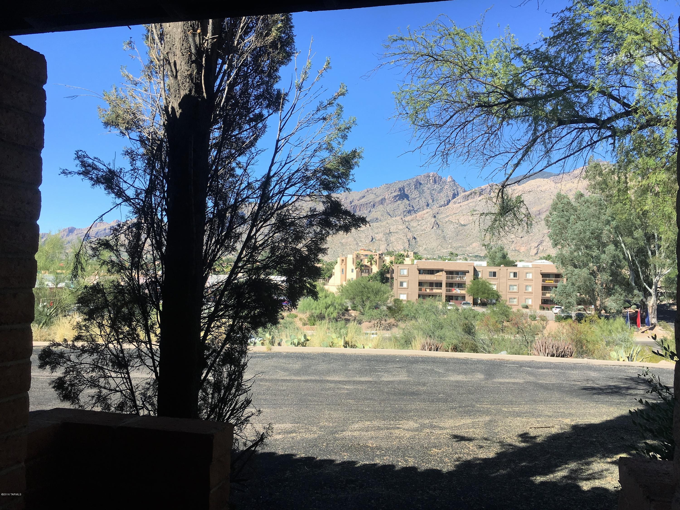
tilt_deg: +2.2
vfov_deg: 48.2
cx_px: 340
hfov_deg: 61.7
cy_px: 255
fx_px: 570
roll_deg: -1.5
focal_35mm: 29
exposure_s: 1/1083
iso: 25
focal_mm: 4.15
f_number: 2.2
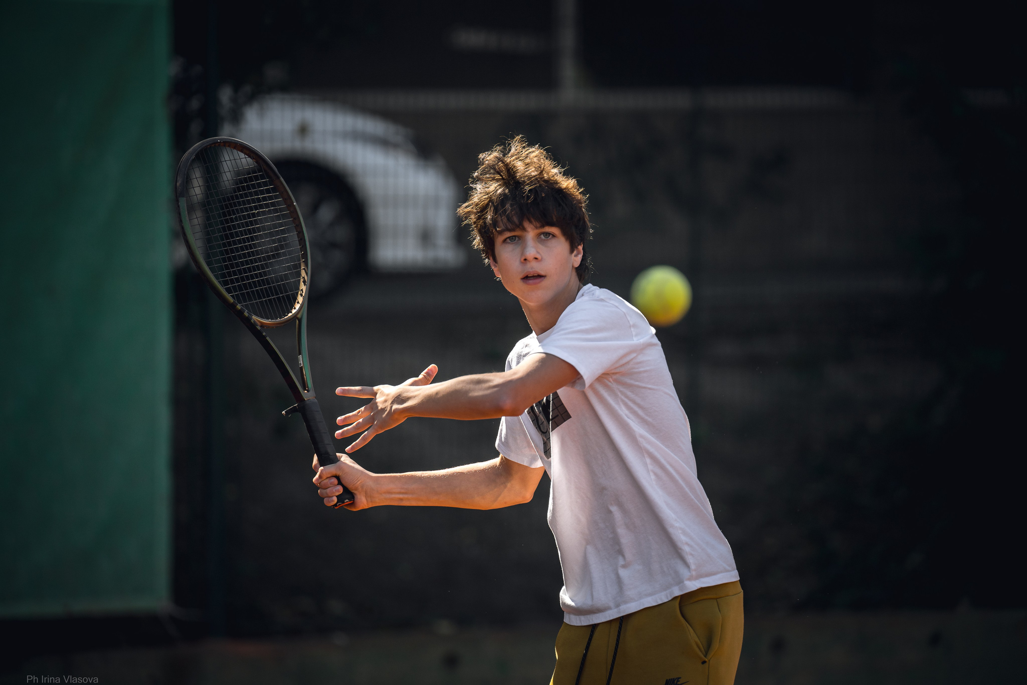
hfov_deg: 9.7
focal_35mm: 213
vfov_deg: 6.4
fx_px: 6074
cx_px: 514
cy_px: 342
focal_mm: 200
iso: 250
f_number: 3.2
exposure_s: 1/1600
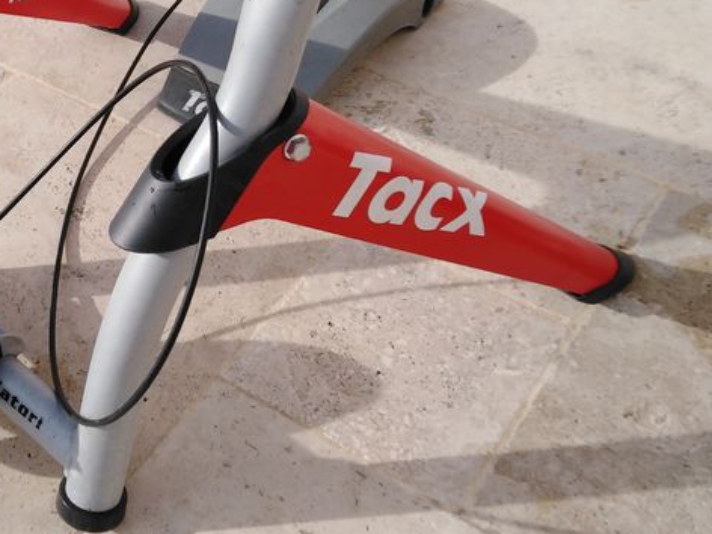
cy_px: 193
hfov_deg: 35.2
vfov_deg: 27.4
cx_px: 155
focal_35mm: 53
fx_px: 1090
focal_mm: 3.37
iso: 100
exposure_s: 1/1325
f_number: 2.2
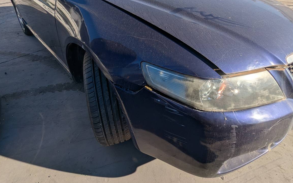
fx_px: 168
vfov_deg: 55.2
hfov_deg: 82.1
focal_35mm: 21
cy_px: 51
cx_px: 158
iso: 41
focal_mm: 2.35
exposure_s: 1/2381
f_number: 2.2
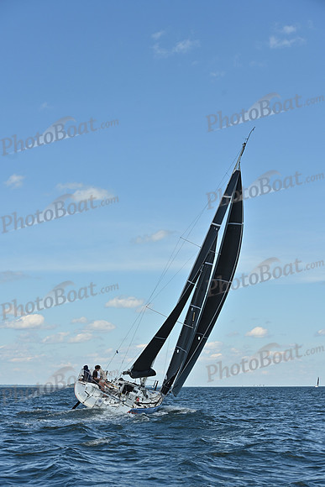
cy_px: 244
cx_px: 162
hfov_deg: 19.5
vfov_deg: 28.8
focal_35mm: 70
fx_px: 947
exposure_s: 1/1250
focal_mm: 70
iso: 250
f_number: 8
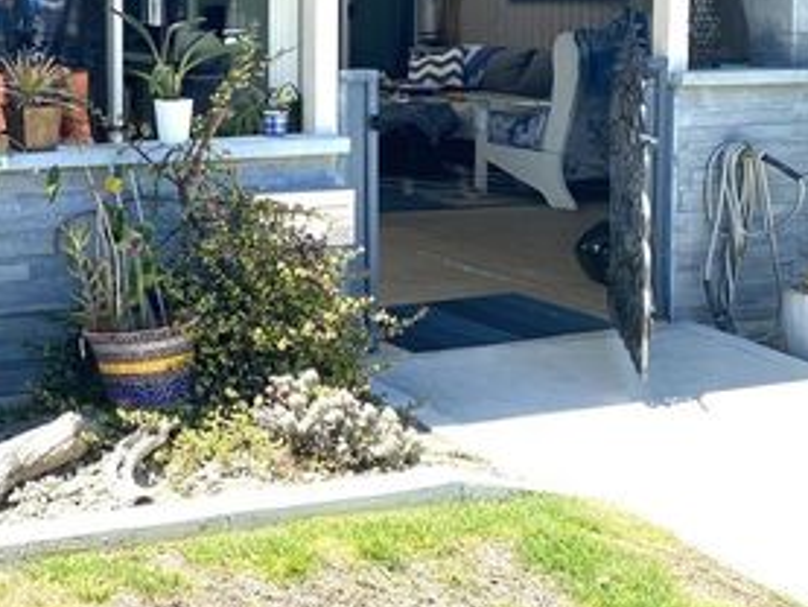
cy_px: 117
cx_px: -3
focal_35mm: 60
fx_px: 1401
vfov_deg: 24.0
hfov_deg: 29.9
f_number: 1.8
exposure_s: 1/965
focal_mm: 4.25
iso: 32
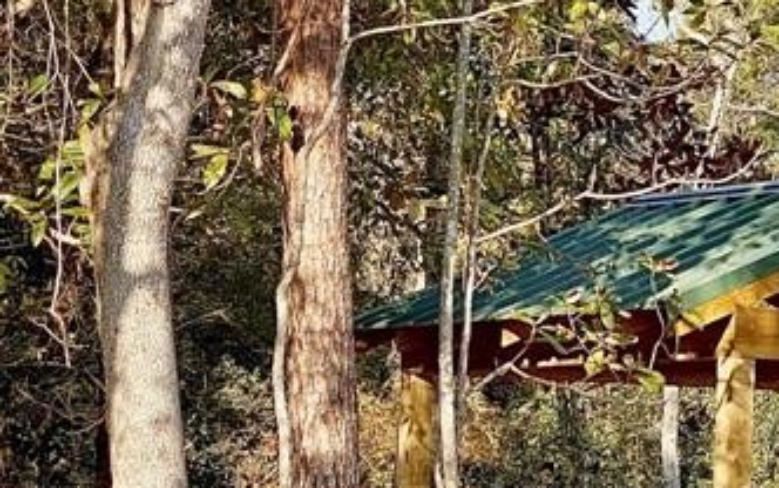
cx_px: 976
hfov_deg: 12.0
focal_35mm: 170
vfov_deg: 7.7
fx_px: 3612
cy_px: 298
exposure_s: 1/773
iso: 20
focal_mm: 6
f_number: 2
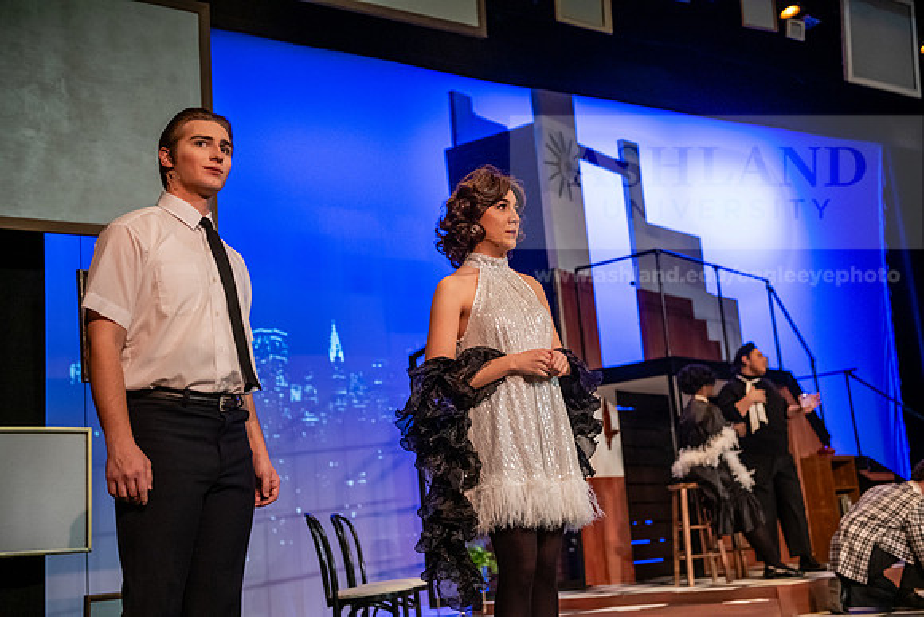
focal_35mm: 52
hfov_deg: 38.2
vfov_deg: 26.0
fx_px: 1335
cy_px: 308
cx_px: 462
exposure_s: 1/200
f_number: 3.2
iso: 3200
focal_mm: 52
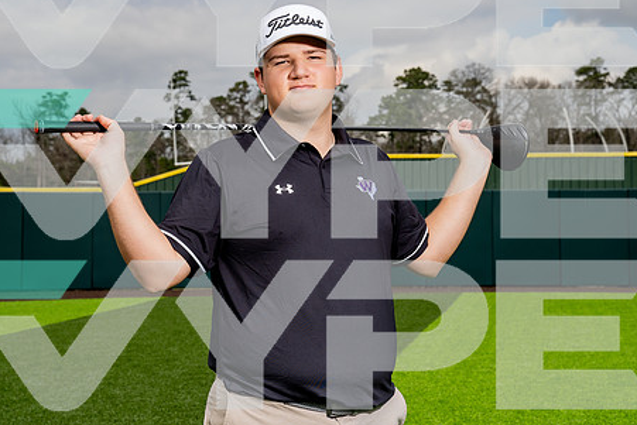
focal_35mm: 75
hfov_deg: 27.0
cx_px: 304
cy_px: 164
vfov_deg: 18.2
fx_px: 1327
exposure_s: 1/250
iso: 100
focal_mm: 58
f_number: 9
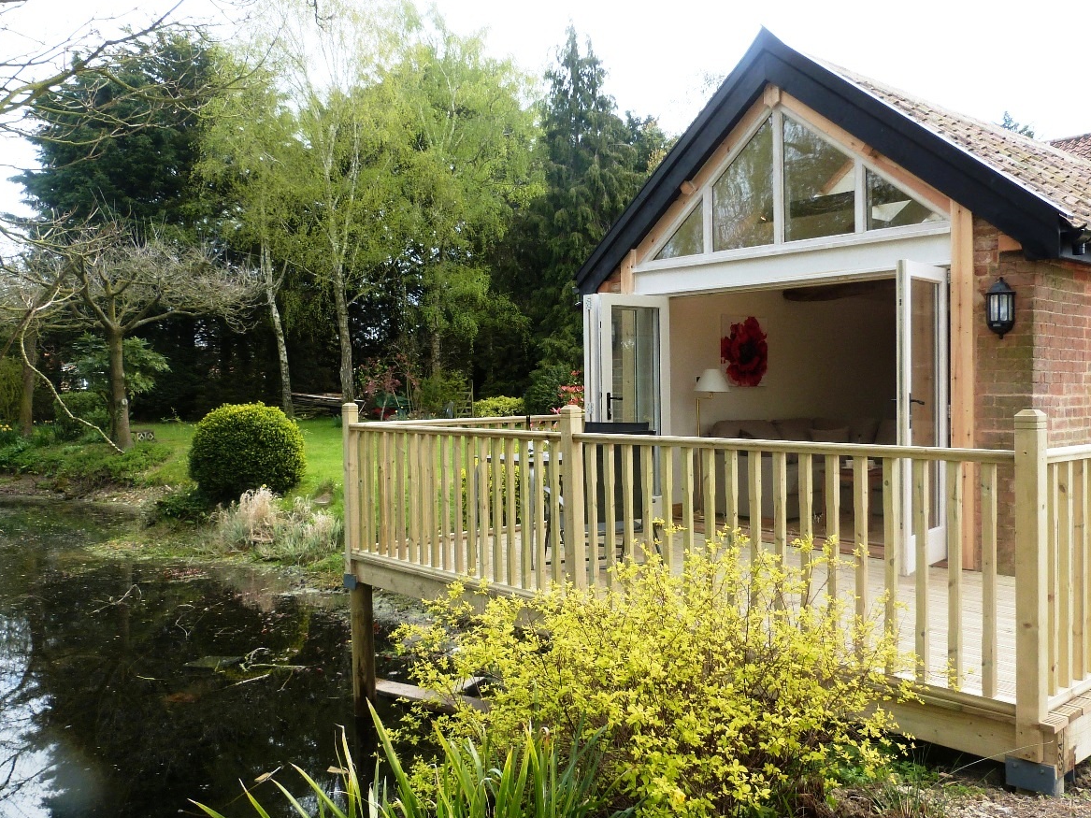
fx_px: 945
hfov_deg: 59.9
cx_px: 585
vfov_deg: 46.8
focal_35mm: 30
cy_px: 400
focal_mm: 4.5
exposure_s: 1/250
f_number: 4
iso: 100
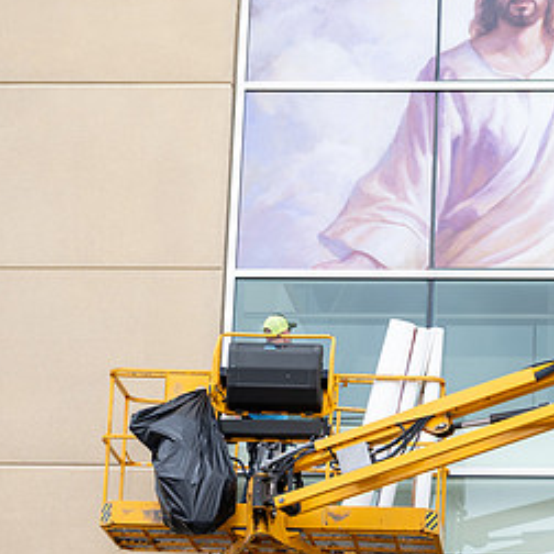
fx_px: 2843
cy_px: 245
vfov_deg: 11.1
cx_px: 478
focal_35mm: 157
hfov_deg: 11.1
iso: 100
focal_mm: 76
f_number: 3.2
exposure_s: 1/500
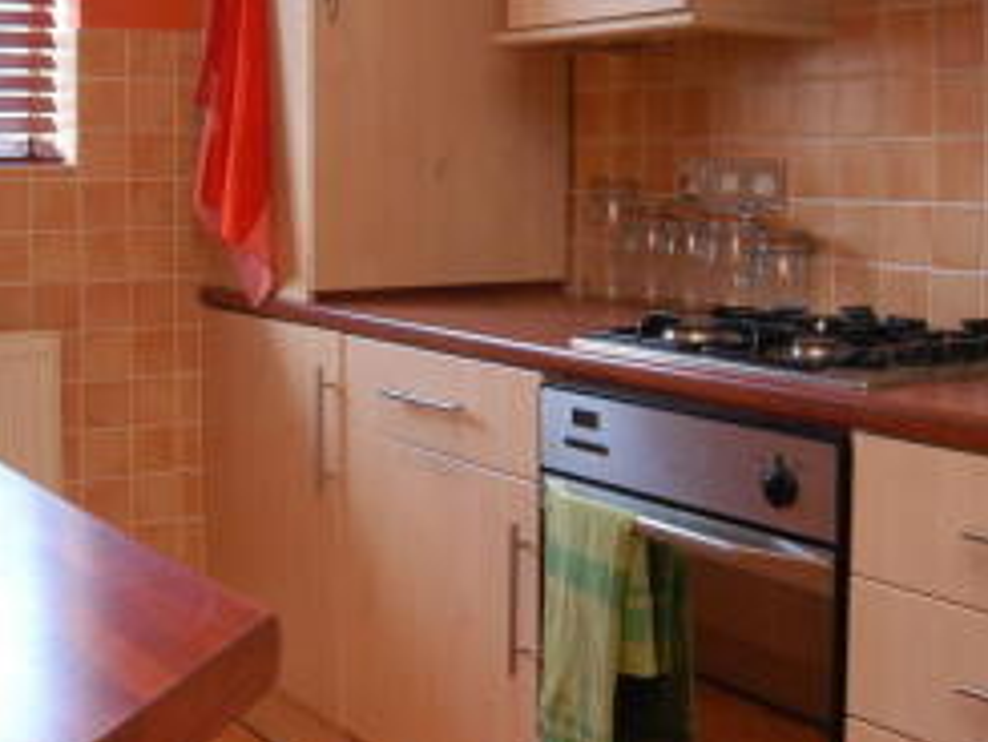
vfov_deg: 25.9
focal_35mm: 56
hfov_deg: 34.3
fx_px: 1599
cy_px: 216
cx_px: 536
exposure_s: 1/3
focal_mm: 20
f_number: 13
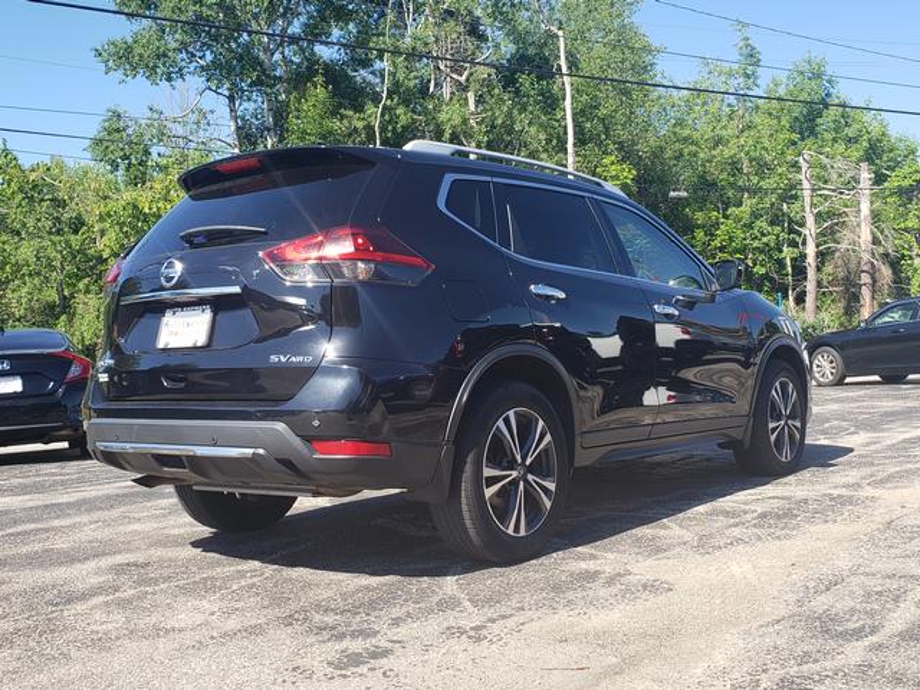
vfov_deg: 53.1
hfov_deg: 67.3
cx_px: 460
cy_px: 345
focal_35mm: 26
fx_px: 691
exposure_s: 1/560
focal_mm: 4.3
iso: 50
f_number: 2.4
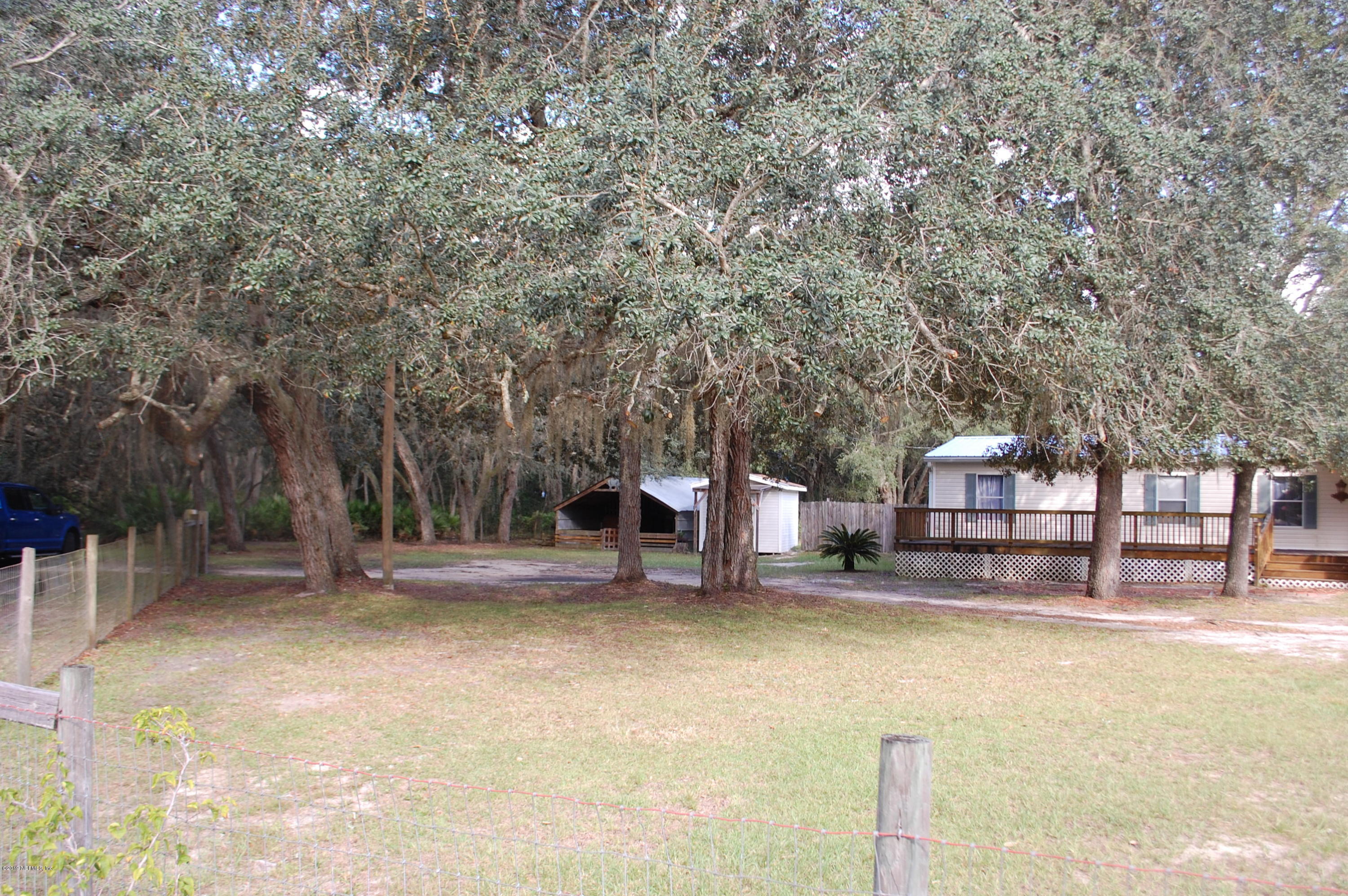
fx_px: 1122
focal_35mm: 30
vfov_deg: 43.5
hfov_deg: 62.0
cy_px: 448
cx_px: 674
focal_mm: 20
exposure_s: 1/125
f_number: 5.6
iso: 250
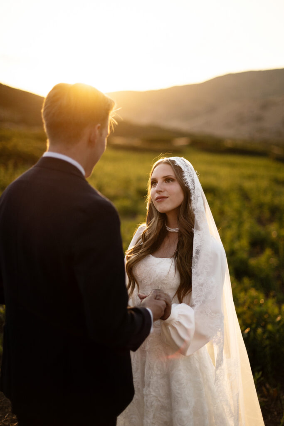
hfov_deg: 27.0
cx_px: 142
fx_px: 591
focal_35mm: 50
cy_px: 213
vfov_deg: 39.6
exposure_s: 1/3200
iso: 200
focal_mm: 50
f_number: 1.6
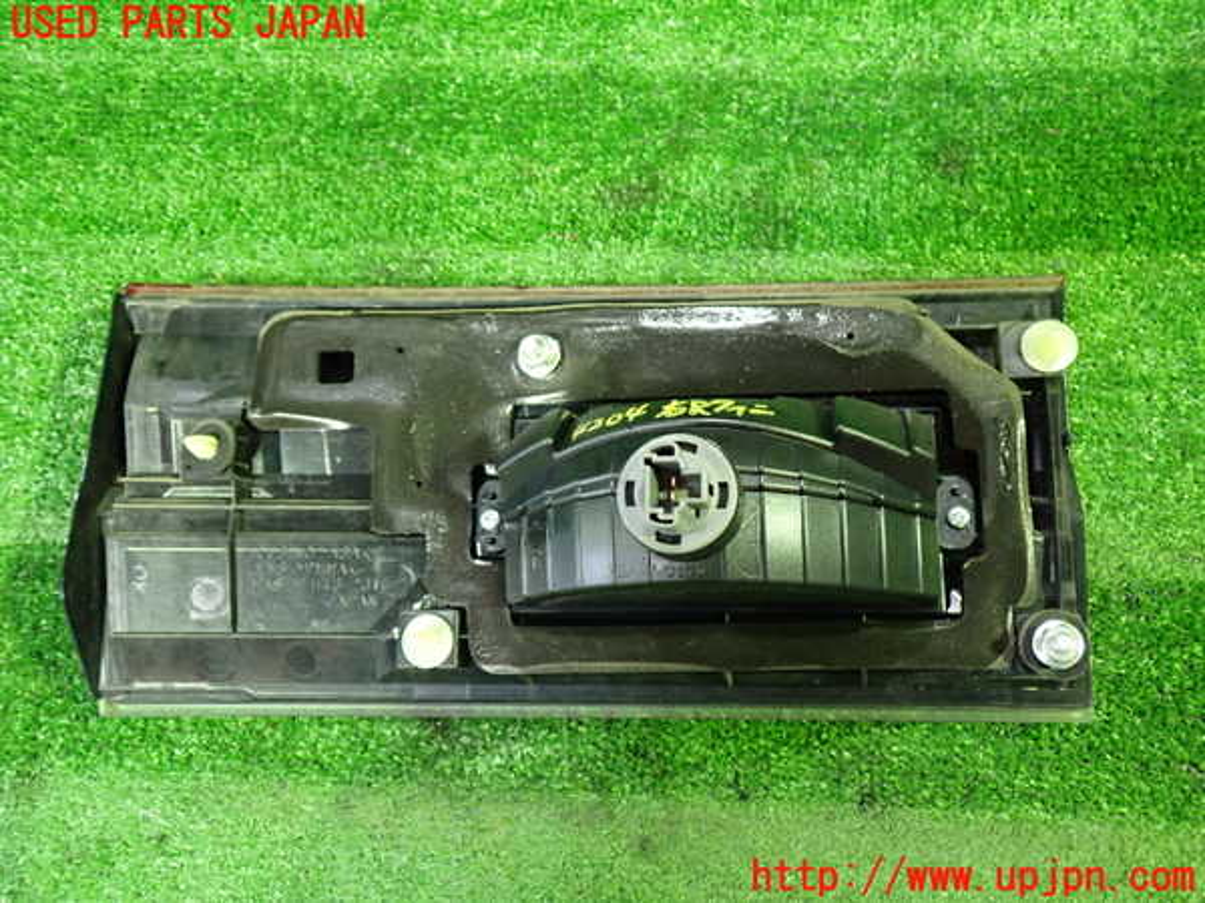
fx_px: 1044
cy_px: 452
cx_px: 602
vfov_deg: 46.8
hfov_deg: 60.0
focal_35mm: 30
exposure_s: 1/30
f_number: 2.3
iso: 800
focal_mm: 5.4
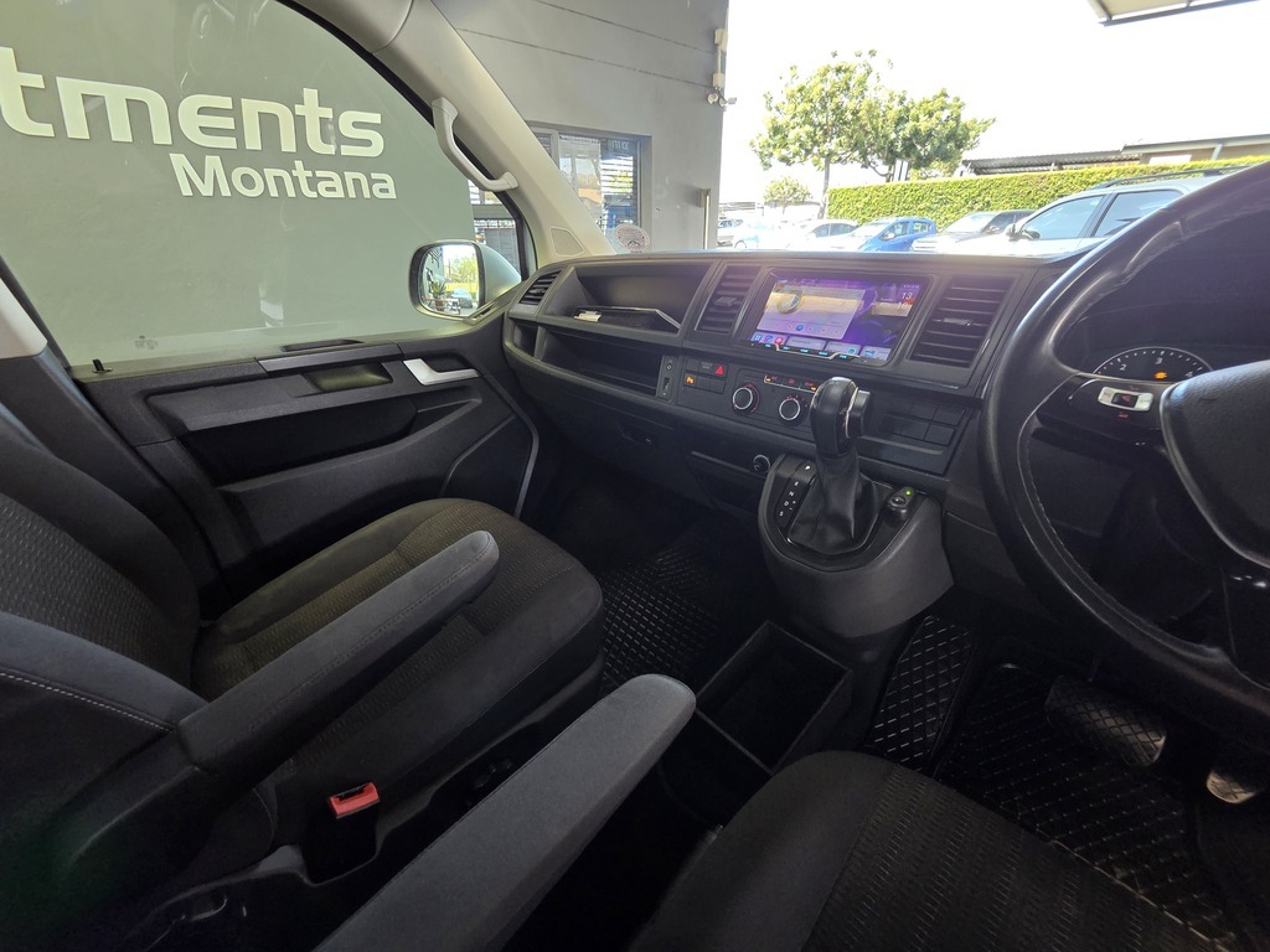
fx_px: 477
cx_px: 635
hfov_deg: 106.2
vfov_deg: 89.9
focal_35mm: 13
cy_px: 476
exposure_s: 1/50
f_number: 2.2
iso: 250
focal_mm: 2.2
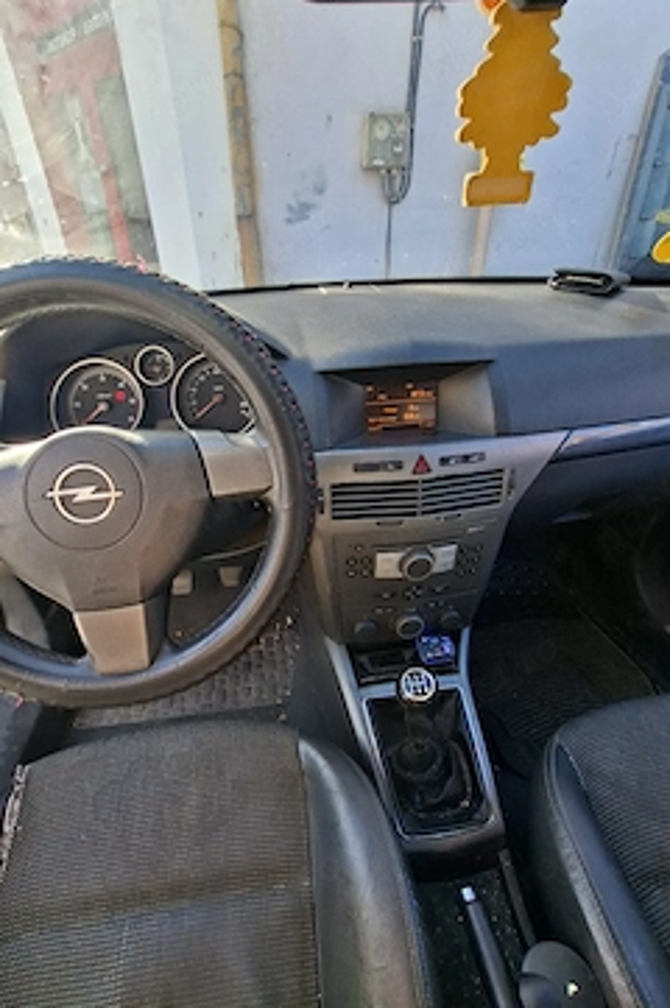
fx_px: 420
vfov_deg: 100.4
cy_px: 519
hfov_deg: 77.1
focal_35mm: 15
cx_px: 307
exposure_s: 1/100
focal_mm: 1.74
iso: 40
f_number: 2.2
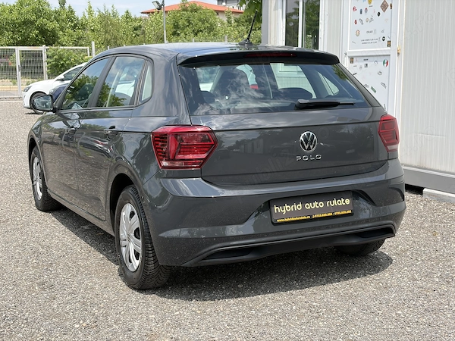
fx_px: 683
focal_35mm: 52
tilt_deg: -9.2
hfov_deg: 36.8
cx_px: 228
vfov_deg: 28.0
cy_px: 170
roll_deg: +1.2
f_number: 1.6
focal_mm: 5.96
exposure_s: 1/1175
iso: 32
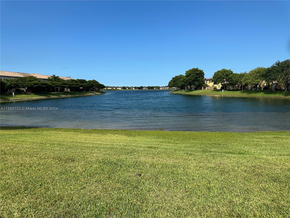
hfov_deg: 71.6
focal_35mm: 24
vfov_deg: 56.8
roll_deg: +0.6
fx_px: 201
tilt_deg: -4.7
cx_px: 145
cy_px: 109
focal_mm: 6.86
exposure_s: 1/5848
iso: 80
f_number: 1.78
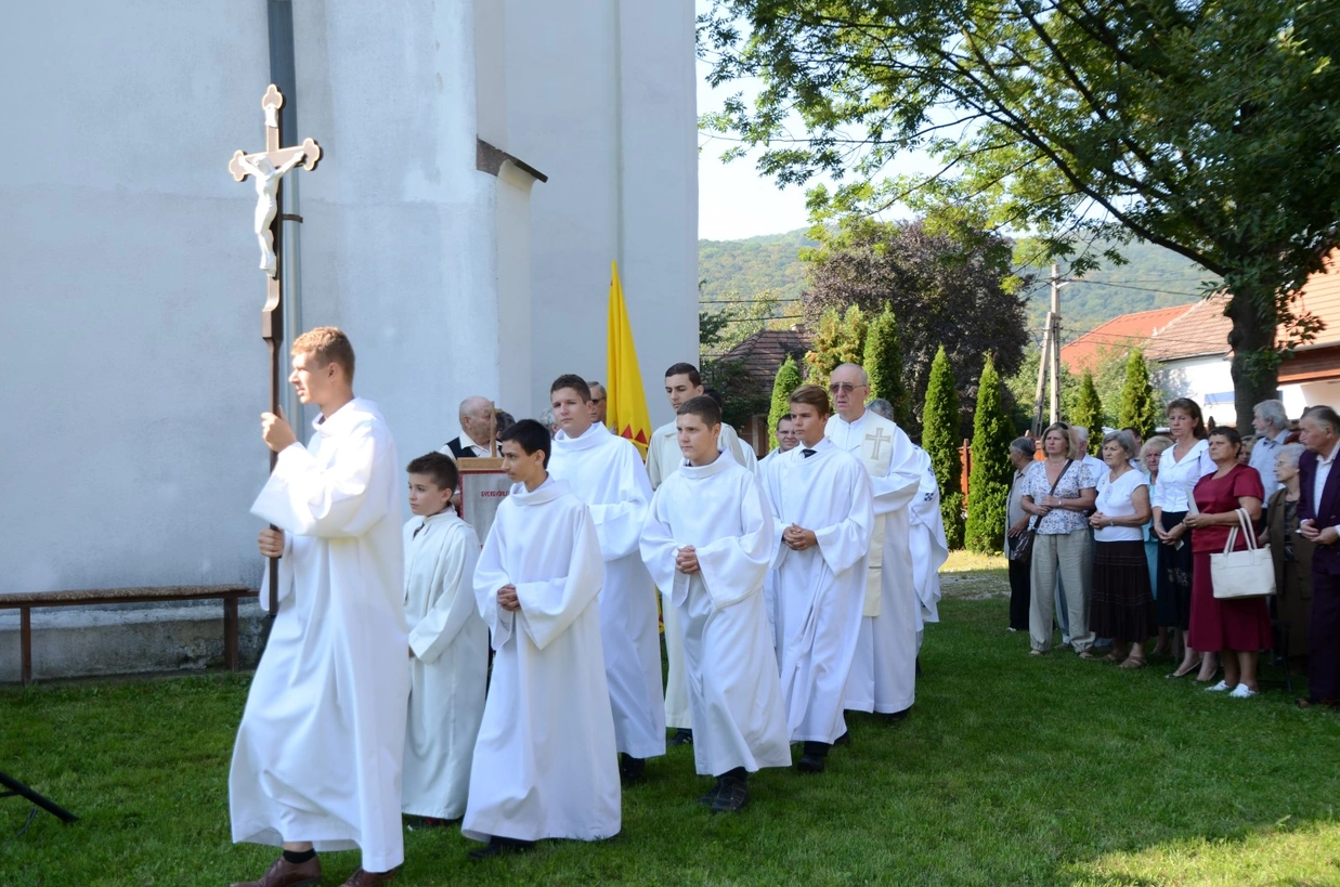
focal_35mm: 41
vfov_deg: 32.5
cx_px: 653
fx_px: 1523
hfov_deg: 47.5
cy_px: 462
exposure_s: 1/350
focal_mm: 26
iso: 200
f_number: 3.8
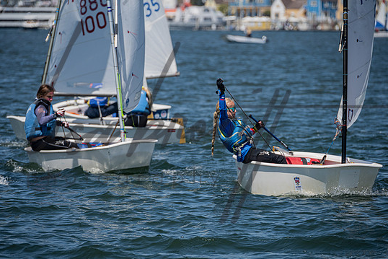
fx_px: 3601
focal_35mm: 334
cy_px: 124
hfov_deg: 6.2
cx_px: 188
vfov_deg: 4.1
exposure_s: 1/1250
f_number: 8
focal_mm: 310
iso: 250
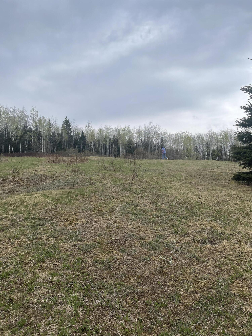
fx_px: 252
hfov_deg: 53.1
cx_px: 126
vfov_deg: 67.3
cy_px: 168
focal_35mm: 26
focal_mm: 5.1
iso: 32
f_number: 1.6
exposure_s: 1/3086
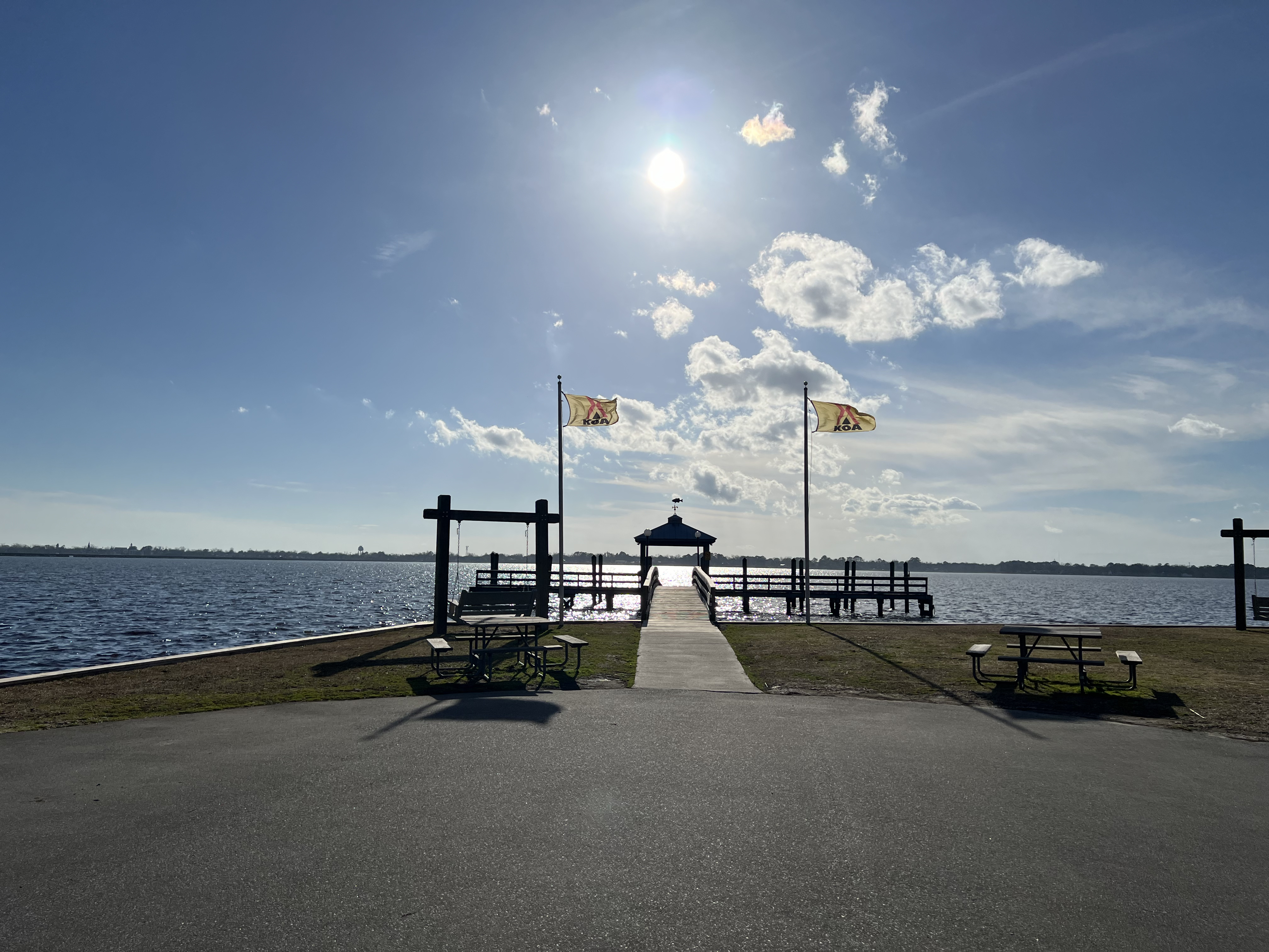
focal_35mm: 26
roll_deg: -1.6
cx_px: 634
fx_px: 953
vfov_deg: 53.1
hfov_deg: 67.3
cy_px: 476
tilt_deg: +5.7
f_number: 1.5
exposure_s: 1/19231
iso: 40
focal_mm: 5.7
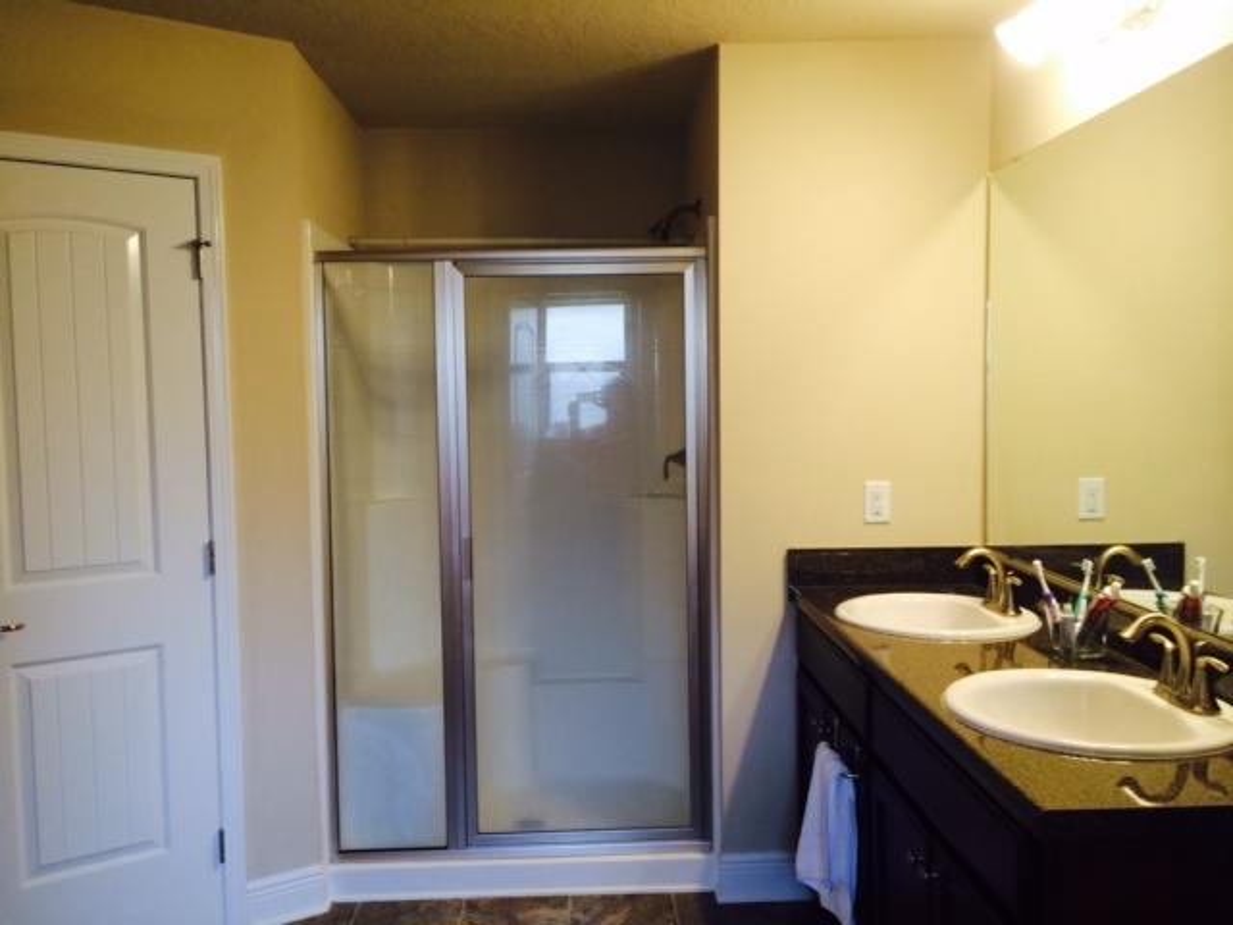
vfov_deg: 46.8
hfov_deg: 60.0
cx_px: 616
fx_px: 1069
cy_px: 462
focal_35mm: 30
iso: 80
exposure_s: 1/30
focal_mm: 4.12
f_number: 2.2
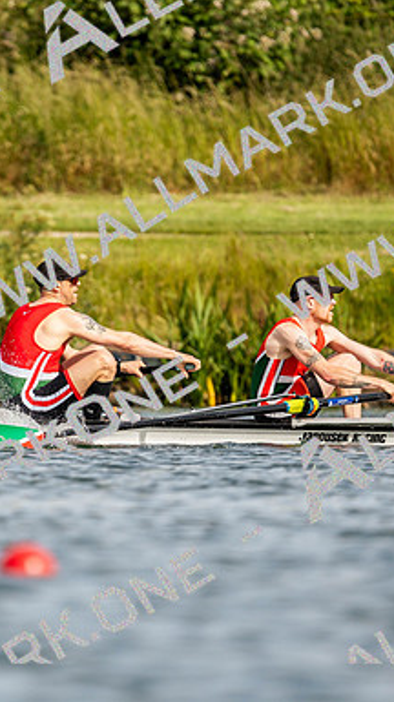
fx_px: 17642
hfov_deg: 1.3
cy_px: 351
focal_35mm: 948
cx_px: 144
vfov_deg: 2.3
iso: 250
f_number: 6.3
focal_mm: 600
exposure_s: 1/2000
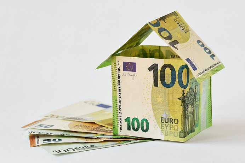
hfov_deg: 15.2
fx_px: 918
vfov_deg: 10.2
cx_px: 122
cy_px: 82
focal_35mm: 135
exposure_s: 1/13
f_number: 10
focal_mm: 90
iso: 100
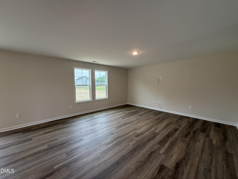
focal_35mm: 14
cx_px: 119
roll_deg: +0.5
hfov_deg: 102.1
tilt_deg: -2.0
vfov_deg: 85.7
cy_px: 90
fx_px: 96
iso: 160
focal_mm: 2.22
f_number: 2.2
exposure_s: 1/120
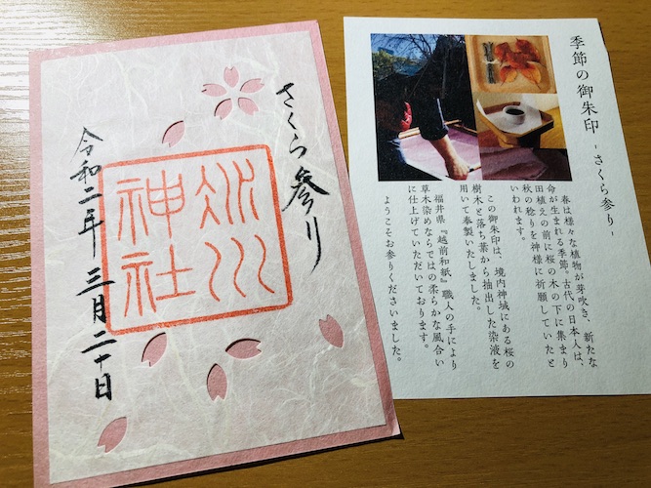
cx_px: 326
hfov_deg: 63.5
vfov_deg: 49.7
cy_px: 244
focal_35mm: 28
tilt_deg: -72.0
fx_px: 526
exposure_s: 1/33
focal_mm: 3.99
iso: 25
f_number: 1.8
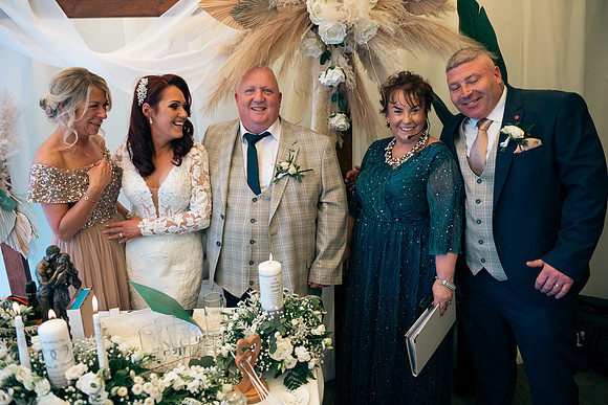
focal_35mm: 28
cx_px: 304
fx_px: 473
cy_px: 202
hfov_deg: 65.5
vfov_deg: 46.4
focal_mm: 28
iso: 250
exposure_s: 1/250
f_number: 3.5
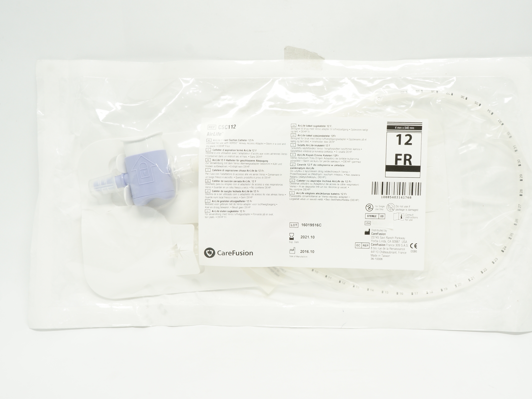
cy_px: 200
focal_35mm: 42
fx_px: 639
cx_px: 298
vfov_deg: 34.7
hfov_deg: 45.1
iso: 400
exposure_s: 1/15
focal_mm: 25
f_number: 11
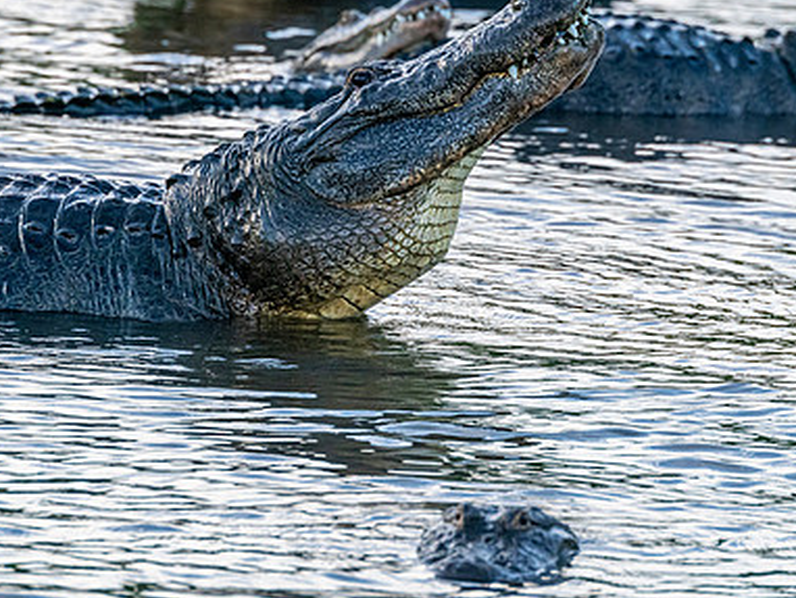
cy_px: 138
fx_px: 15624
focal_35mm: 679
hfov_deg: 2.9
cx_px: 390
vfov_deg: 2.2
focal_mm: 400
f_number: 8
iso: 1600
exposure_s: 1/1000
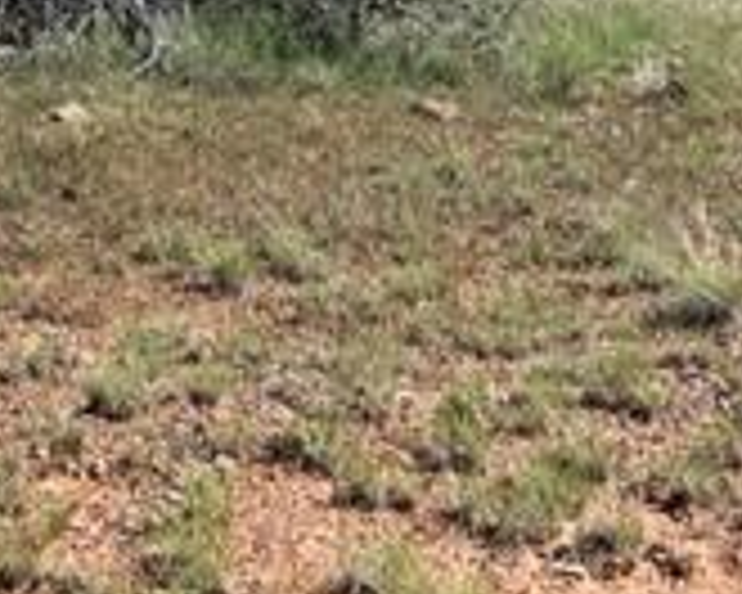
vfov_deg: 16.0
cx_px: -31
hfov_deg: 20.3
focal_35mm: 91
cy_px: -171
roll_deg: -1.7
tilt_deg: -1.2
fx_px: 1998
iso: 80
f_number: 1.78
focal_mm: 6.86
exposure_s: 1/3155
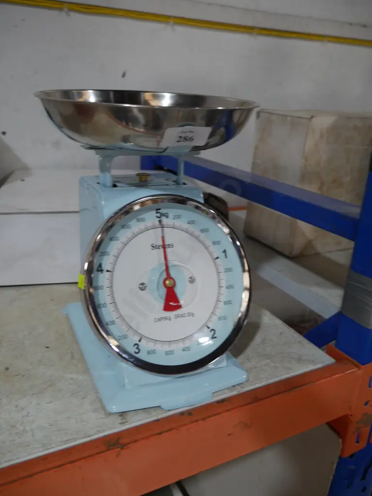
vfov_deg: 60.0
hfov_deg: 46.8
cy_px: 248
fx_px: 430
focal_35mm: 30
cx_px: 186
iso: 320
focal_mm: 15
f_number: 3.6
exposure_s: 1/60
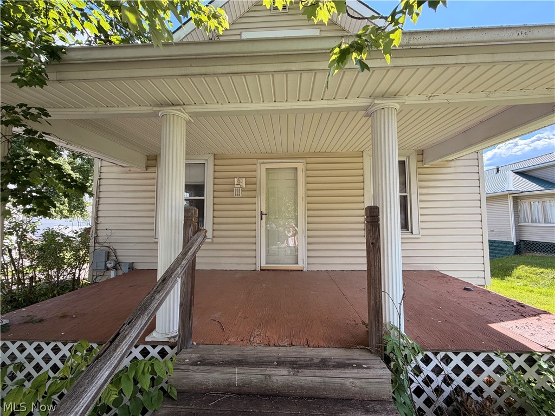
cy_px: 208
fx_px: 224
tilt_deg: +3.6
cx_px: 278
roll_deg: +0.6
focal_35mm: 14
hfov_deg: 102.1
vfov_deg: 85.7
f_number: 2.2
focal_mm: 2.22
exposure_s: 1/421
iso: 64
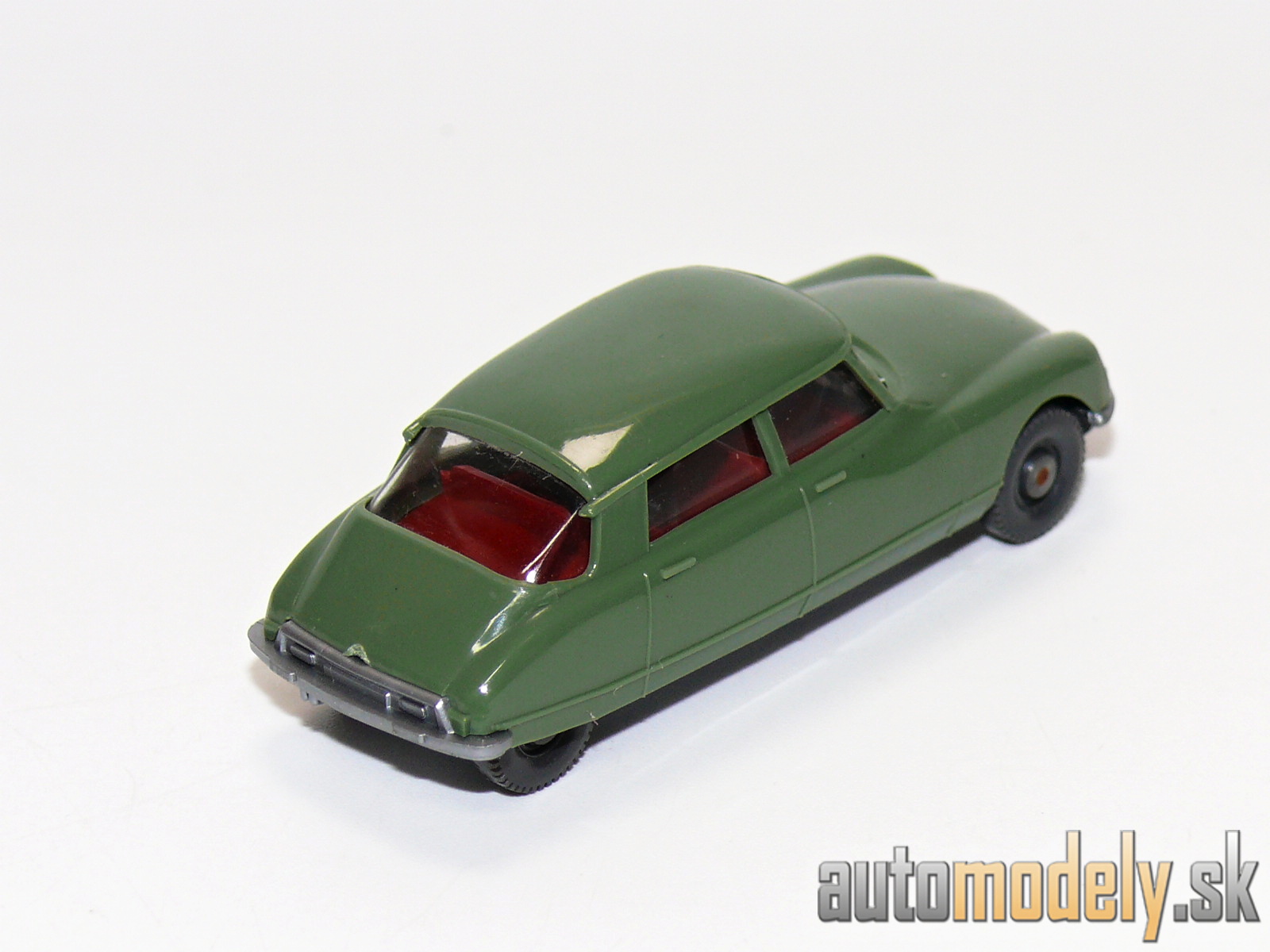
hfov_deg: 13.7
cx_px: 635
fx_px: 5283
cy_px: 476
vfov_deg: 10.3
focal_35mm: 144
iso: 100
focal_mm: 17.2
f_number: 4
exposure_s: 1/30
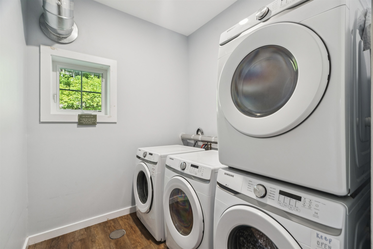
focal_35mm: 16
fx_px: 166
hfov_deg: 96.7
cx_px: 186
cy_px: 124
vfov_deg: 73.7
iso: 1000
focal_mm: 16
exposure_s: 1/6
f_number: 7.1
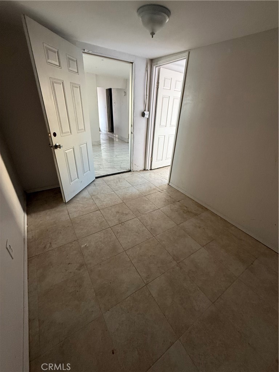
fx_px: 150
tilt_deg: -26.7
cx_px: 140
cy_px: 186
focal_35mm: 14
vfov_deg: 102.1
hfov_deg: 85.7
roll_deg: -3.4
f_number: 2.2
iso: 400
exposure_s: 1/60
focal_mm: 2.22
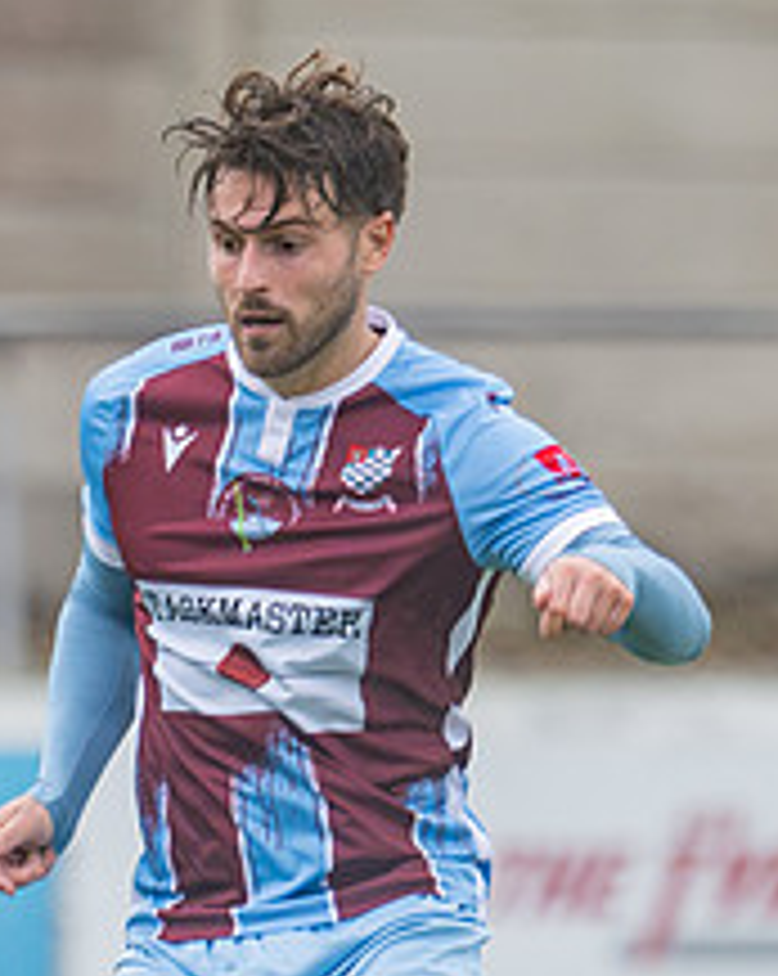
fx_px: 61753
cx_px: 997
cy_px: 516
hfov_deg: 0.7
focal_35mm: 2141
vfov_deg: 0.9
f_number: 2.8
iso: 640
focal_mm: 300
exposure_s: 1/1250
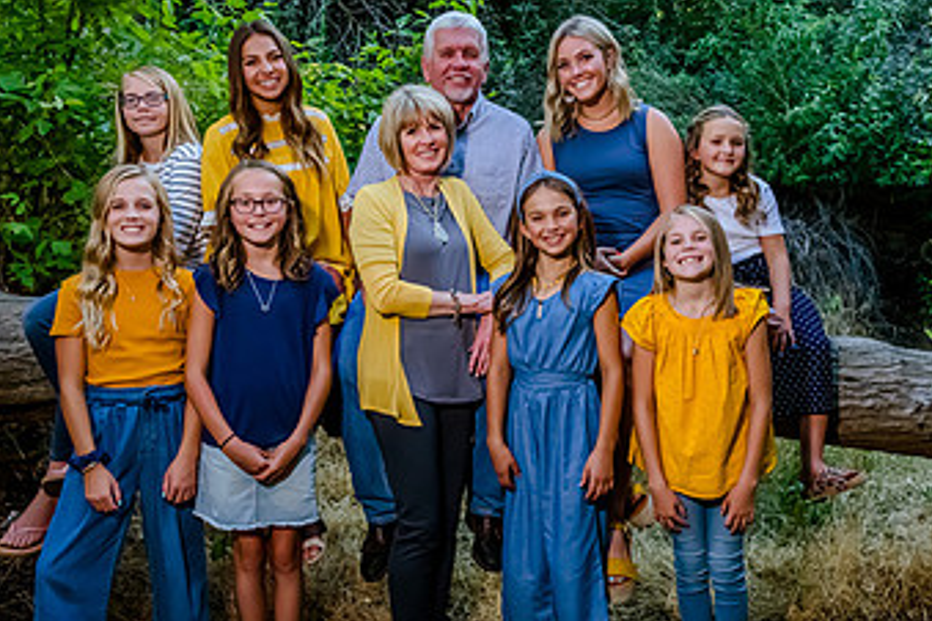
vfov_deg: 31.2
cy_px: 307
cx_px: 502
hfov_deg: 45.4
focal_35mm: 43
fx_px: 1113
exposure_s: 1/320
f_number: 9
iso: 4000
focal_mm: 24
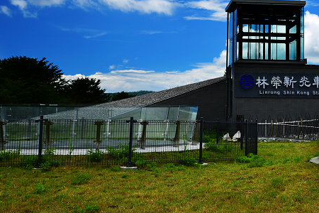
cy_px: 41
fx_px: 567
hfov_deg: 30.2
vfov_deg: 21.0
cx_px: 281
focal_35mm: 64
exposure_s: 1/125
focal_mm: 36
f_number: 8
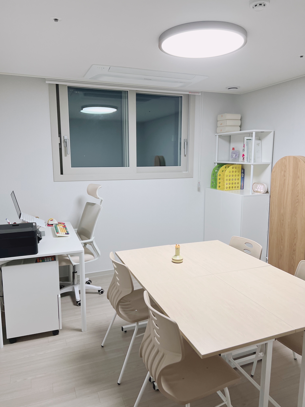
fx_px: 305
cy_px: 204
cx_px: 152
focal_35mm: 26
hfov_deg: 53.1
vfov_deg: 67.3
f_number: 1.5
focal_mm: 5.7
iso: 125
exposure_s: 1/121
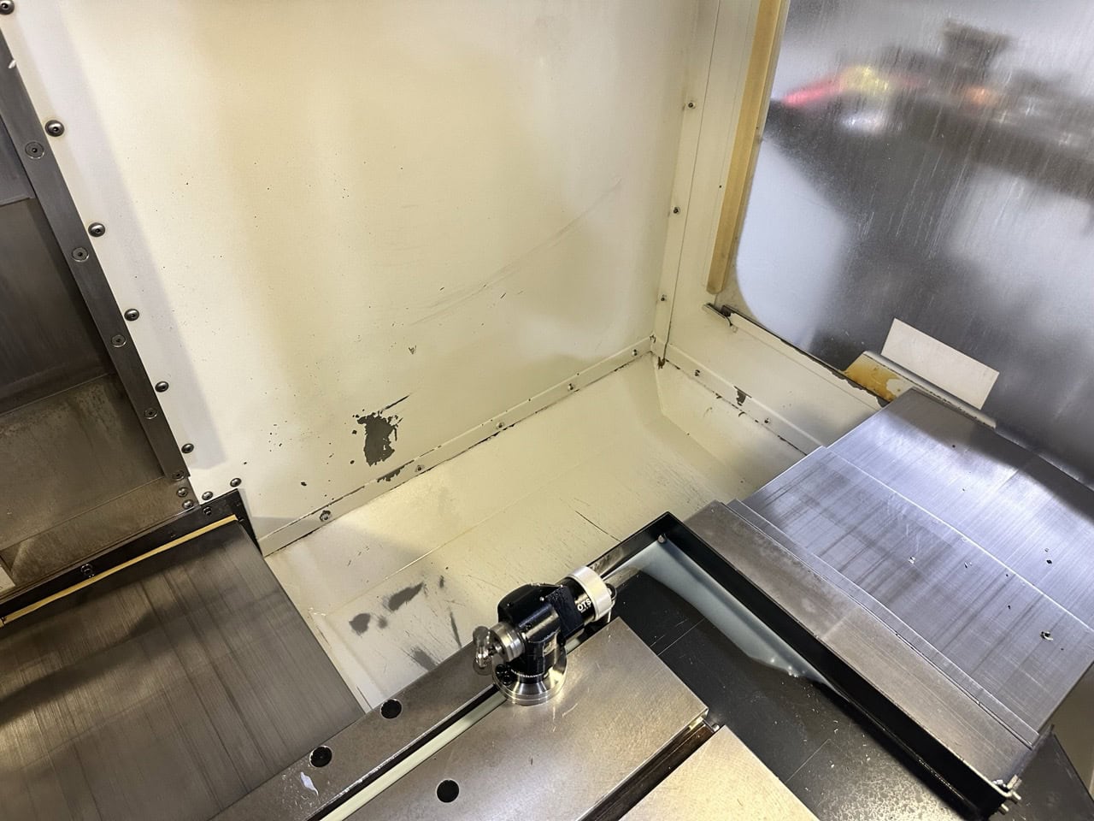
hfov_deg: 71.6
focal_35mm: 24
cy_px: 410
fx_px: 758
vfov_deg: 56.8
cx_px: 547
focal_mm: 6.9
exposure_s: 1/60
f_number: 1.8
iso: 320
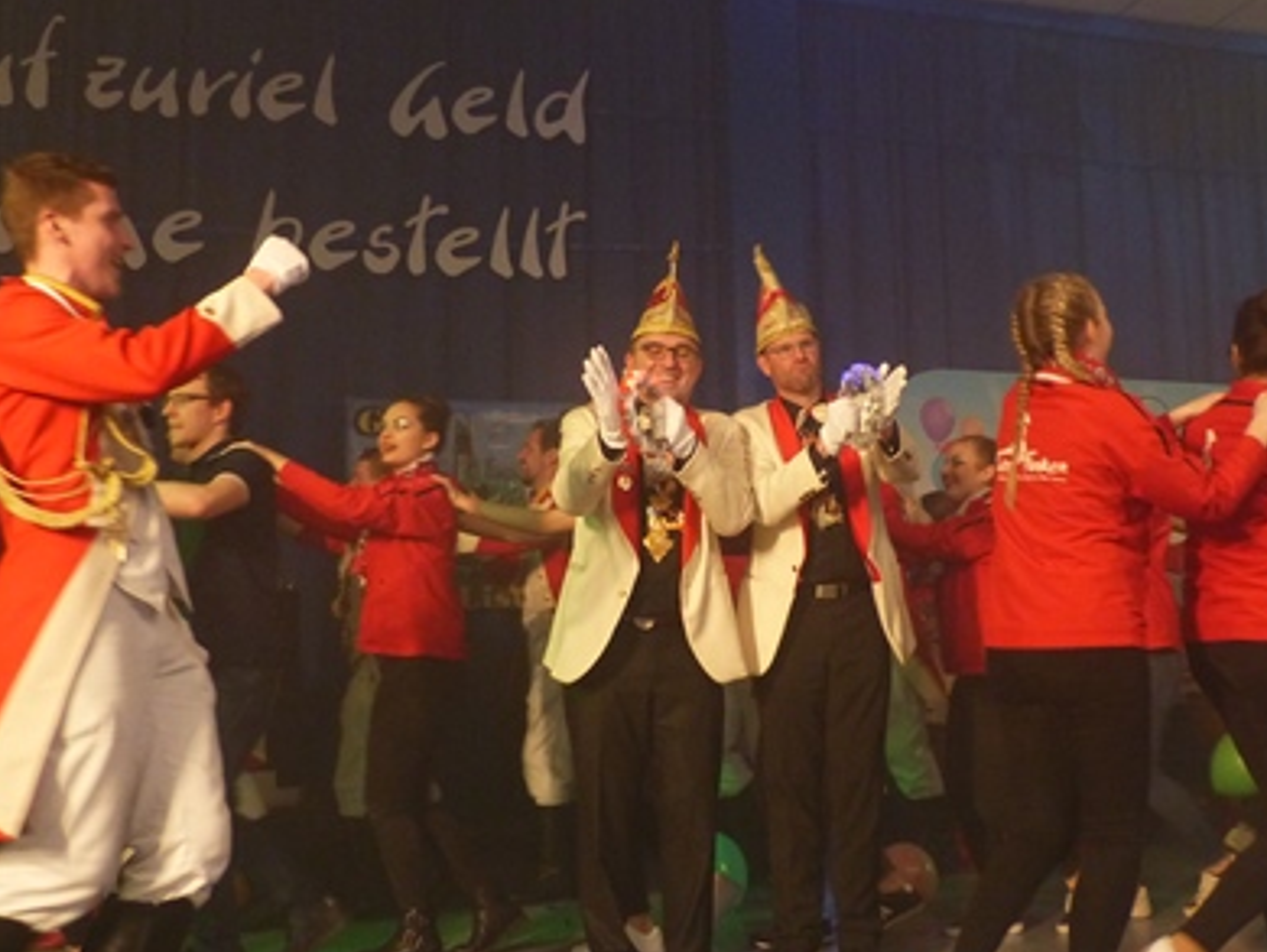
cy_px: 517
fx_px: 1502
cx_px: 744
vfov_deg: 35.2
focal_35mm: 41
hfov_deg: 45.6
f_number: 2.8
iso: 320
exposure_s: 1/60
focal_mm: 4.5
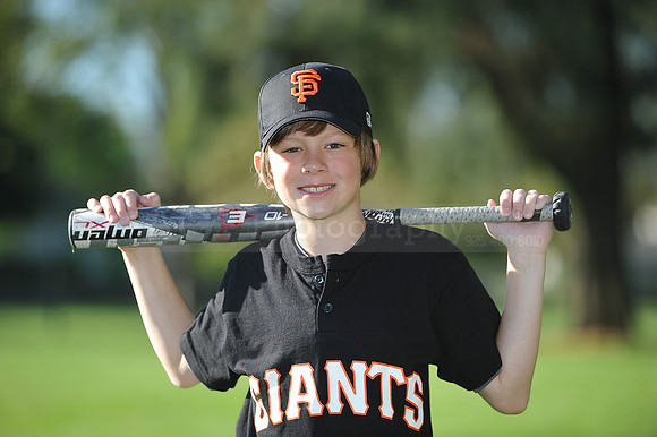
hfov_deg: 10.3
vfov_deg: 6.9
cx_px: 328
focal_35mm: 200
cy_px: 218
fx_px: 3648
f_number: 4
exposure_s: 1/800
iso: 200
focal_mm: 200
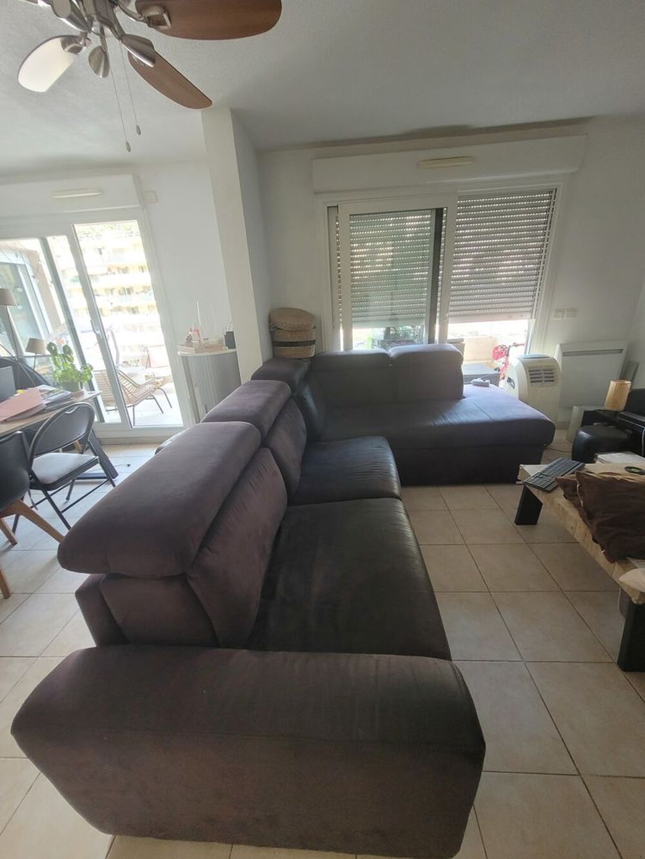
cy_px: 430
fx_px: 323
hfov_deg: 89.9
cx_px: 322
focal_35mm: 13
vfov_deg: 106.2
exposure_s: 1/50
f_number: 2.2
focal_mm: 1.74
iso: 160
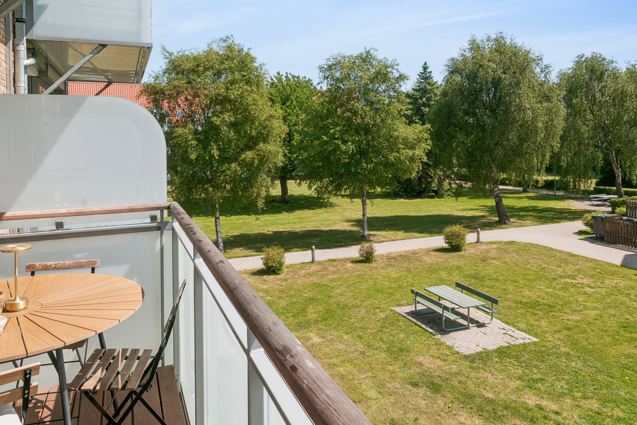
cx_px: 318
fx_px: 425
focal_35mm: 24
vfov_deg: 53.1
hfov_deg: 73.7
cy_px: 212
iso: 200
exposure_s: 1/500
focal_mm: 16
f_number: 11
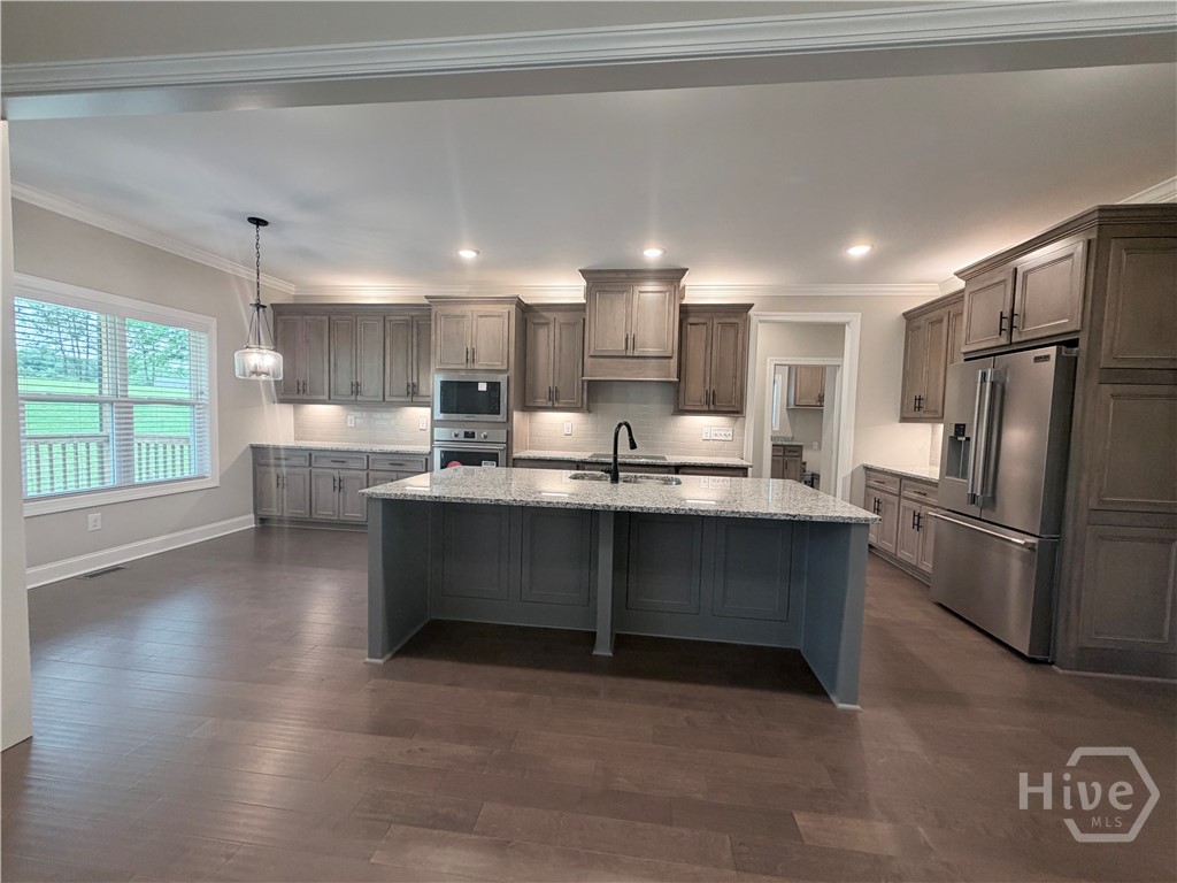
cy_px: 442
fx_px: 476
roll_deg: -1.2
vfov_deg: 85.7
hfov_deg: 102.1
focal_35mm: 14
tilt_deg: -3.6
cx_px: 588
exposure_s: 1/60
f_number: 2.2
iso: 200
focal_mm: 2.22
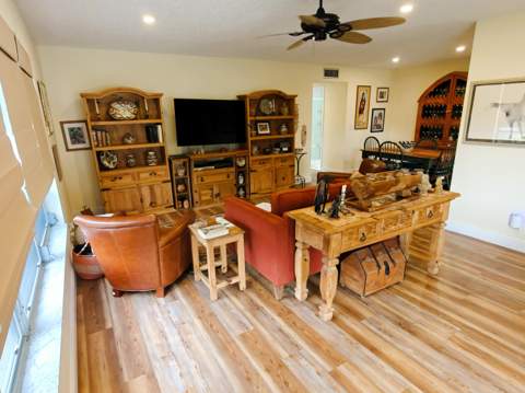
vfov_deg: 65.9
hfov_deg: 81.8
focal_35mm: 20
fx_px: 303
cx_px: 262
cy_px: 196
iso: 500
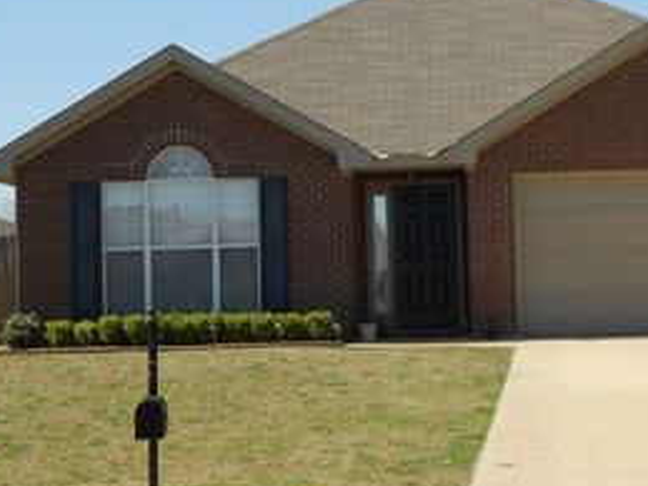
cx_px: 433
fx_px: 2021
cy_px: 212
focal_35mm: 108
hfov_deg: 18.2
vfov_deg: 13.7
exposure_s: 1/500
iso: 80
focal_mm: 10
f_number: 4.9
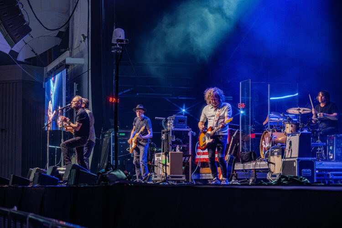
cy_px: 114
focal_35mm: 105
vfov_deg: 13.0
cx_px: 171
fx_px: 997
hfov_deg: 19.5
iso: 2000
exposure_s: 1/50
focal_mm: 105
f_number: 6.3
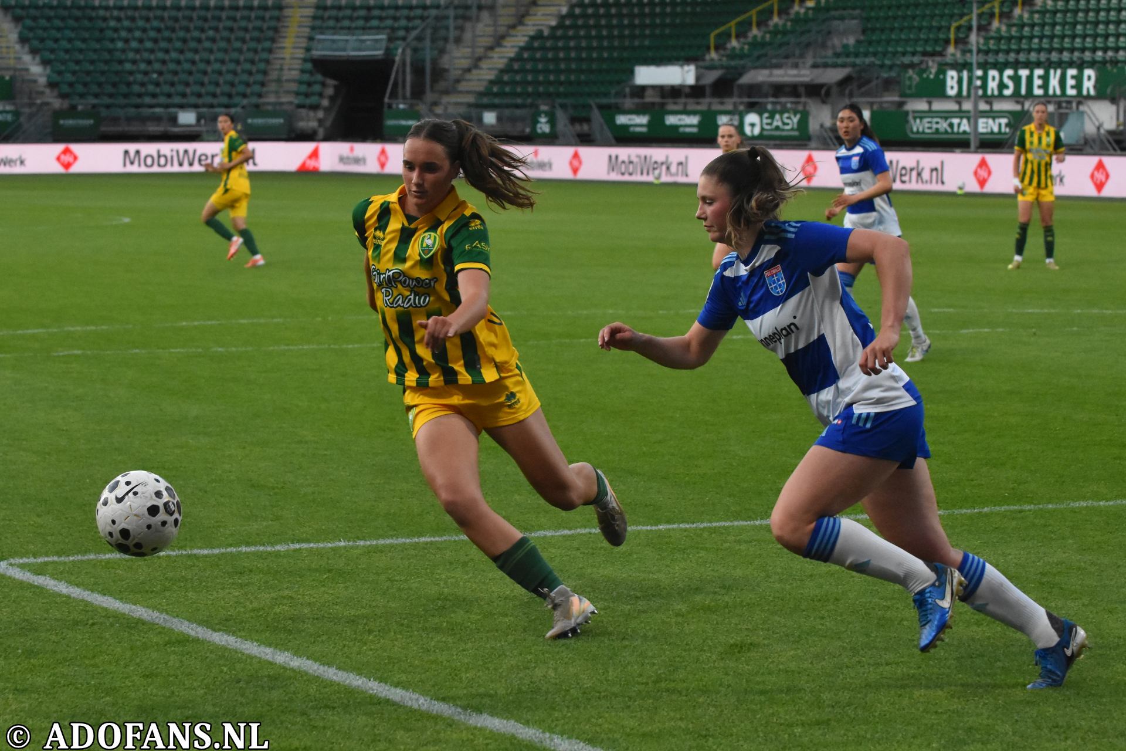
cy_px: 376
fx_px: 3284
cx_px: 563
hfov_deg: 19.5
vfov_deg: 13.0
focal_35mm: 105
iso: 3200
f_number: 4
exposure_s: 1/1000
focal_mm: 70
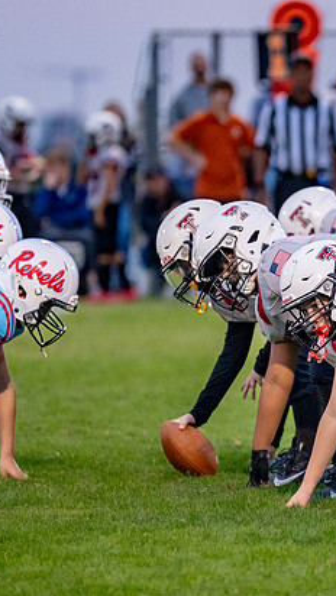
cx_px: 334
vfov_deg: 4.9
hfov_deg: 2.8
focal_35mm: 439
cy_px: 267
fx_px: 6948
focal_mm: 200
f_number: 2.8
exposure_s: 1/1000
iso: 2500
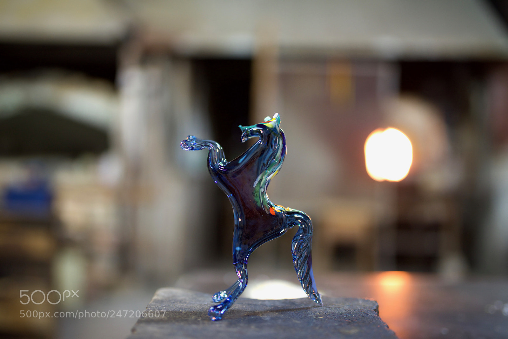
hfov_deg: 54.4
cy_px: 170
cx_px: 254
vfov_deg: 37.9
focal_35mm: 35
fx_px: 494
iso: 400
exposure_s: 1/60
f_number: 1.4
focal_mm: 35
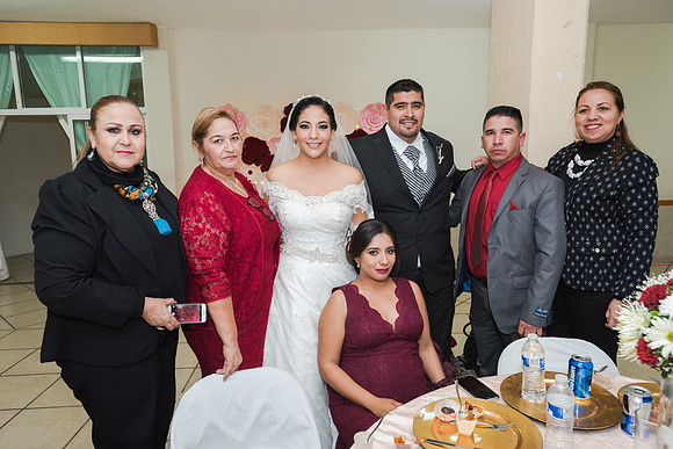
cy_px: 224
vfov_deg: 53.2
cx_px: 336
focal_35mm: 24
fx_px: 449
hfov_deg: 73.7
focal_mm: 24
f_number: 4
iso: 1600
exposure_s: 1/100
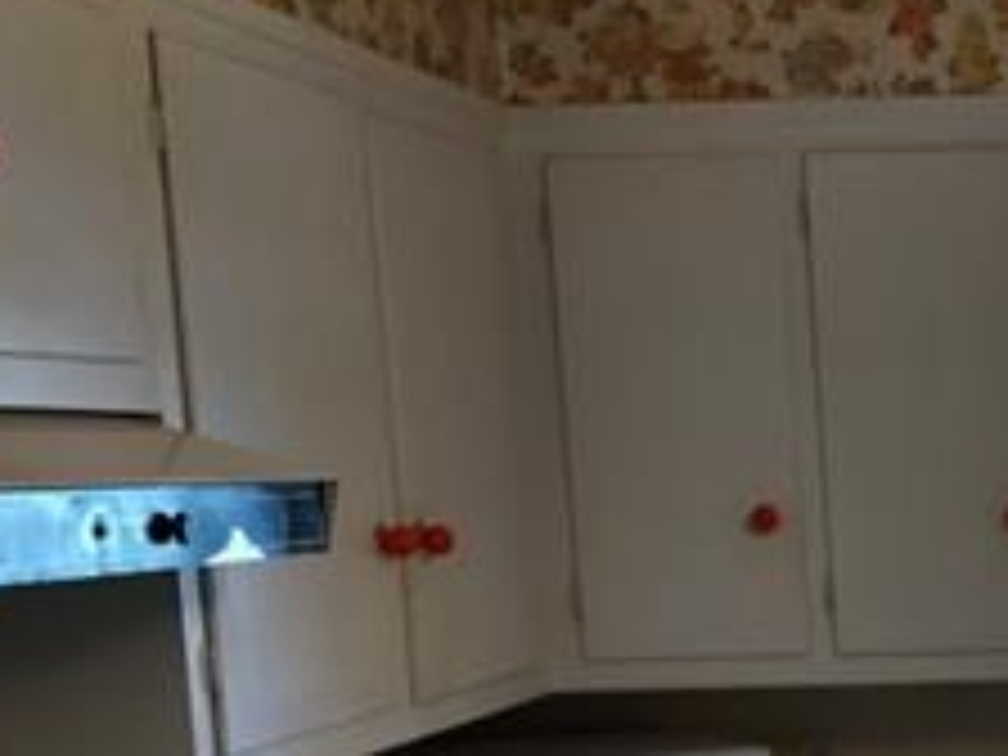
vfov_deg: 17.7
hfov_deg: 21.6
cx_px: 1382
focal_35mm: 80
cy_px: 871
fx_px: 2330
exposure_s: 1/40
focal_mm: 3.99
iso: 25
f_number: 1.8
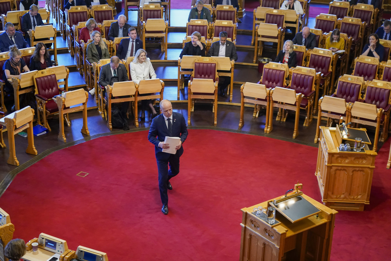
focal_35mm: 69
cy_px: 130
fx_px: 749
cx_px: 196
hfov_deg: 29.2
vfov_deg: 19.7
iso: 4000
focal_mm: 69
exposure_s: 1/250
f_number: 4
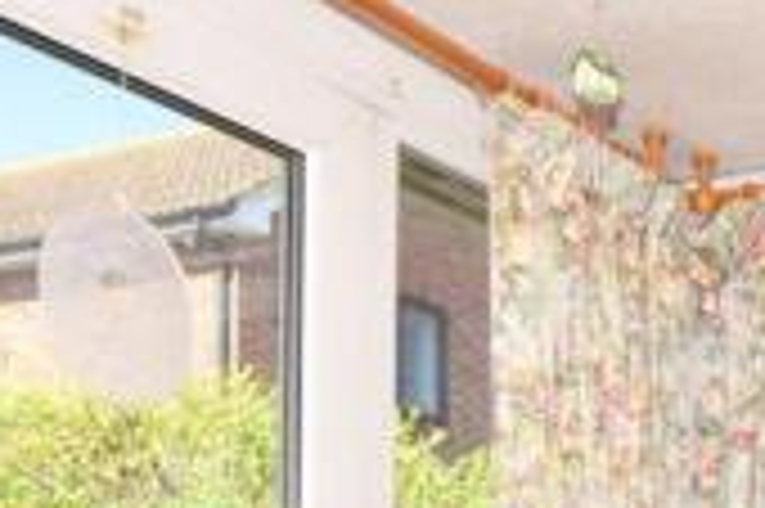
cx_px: 1026
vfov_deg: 20.9
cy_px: 690
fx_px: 1231
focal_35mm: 58
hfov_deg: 27.8
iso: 250
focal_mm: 10
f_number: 7.1
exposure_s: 1/200
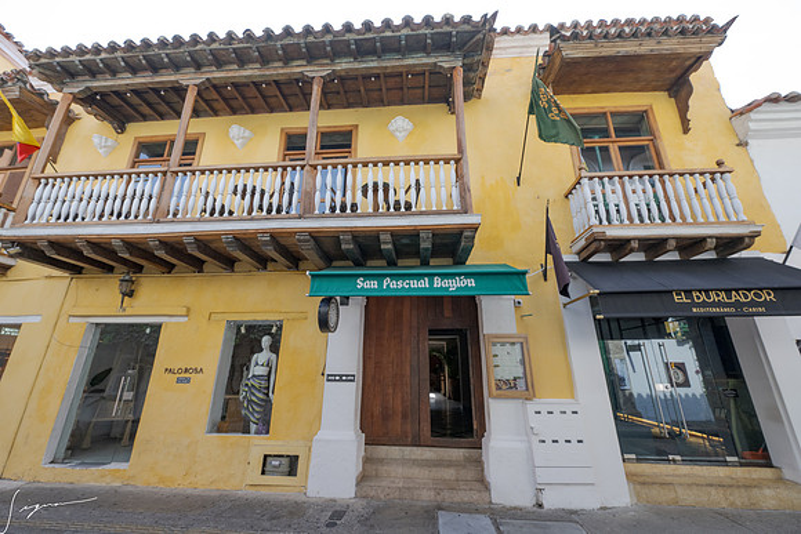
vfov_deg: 81.2
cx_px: 400
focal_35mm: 14
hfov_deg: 104.2
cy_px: 267
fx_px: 312
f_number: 8
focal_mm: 14
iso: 640
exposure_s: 1/250
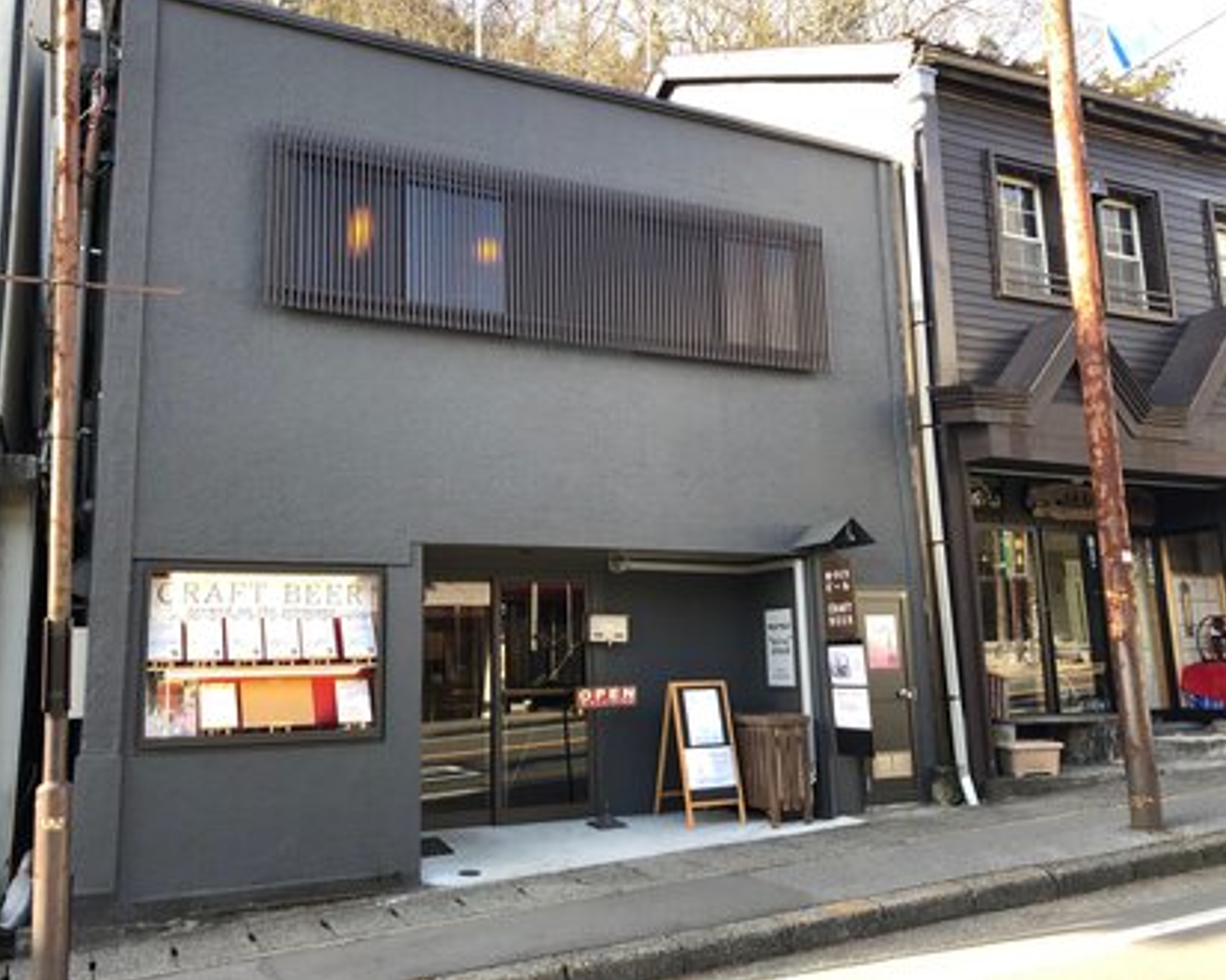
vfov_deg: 48.5
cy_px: 481
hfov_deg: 58.7
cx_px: 568
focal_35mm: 30
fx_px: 1088
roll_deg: +1.7
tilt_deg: +11.8
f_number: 1.8
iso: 20
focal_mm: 3.99
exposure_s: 1/106
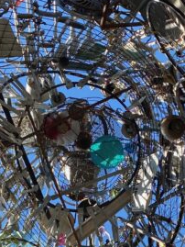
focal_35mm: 99
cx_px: 97
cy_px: 318
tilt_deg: +62.2
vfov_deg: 18.5
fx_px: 705
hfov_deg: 15.0
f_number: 1.8
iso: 32
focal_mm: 4.25
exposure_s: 1/681
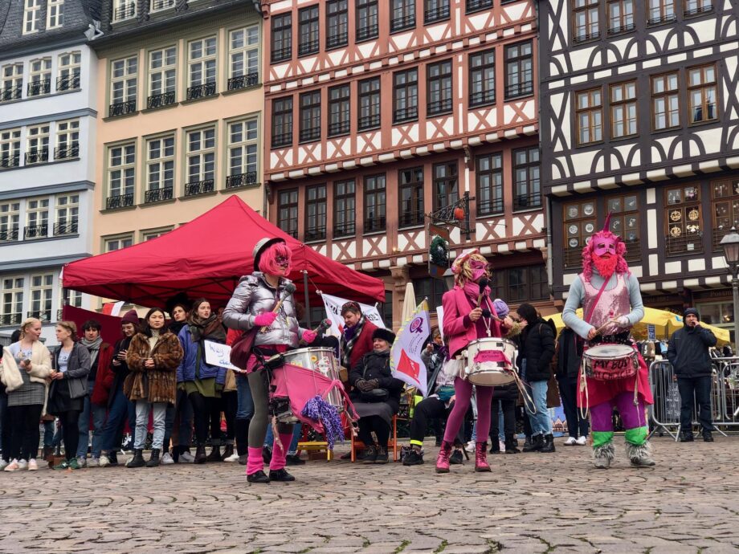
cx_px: 370
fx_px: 1110
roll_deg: +0.0
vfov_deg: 28.0
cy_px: 277
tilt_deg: +9.8
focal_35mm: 52
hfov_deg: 36.8
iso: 16
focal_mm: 6
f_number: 2.4
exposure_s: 1/310
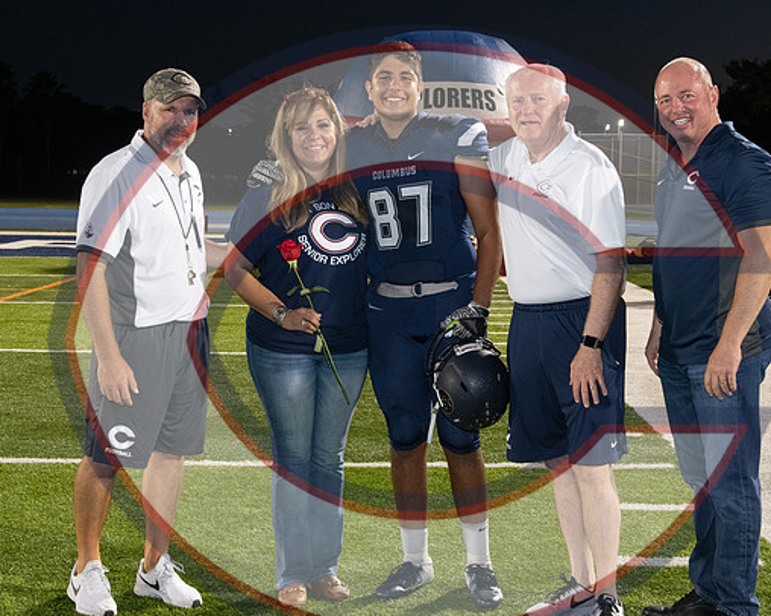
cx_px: 427
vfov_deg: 24.2
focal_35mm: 63
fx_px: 1437
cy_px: 340
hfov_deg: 30.0
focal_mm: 42
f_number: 7.1
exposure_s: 1/60
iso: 1600
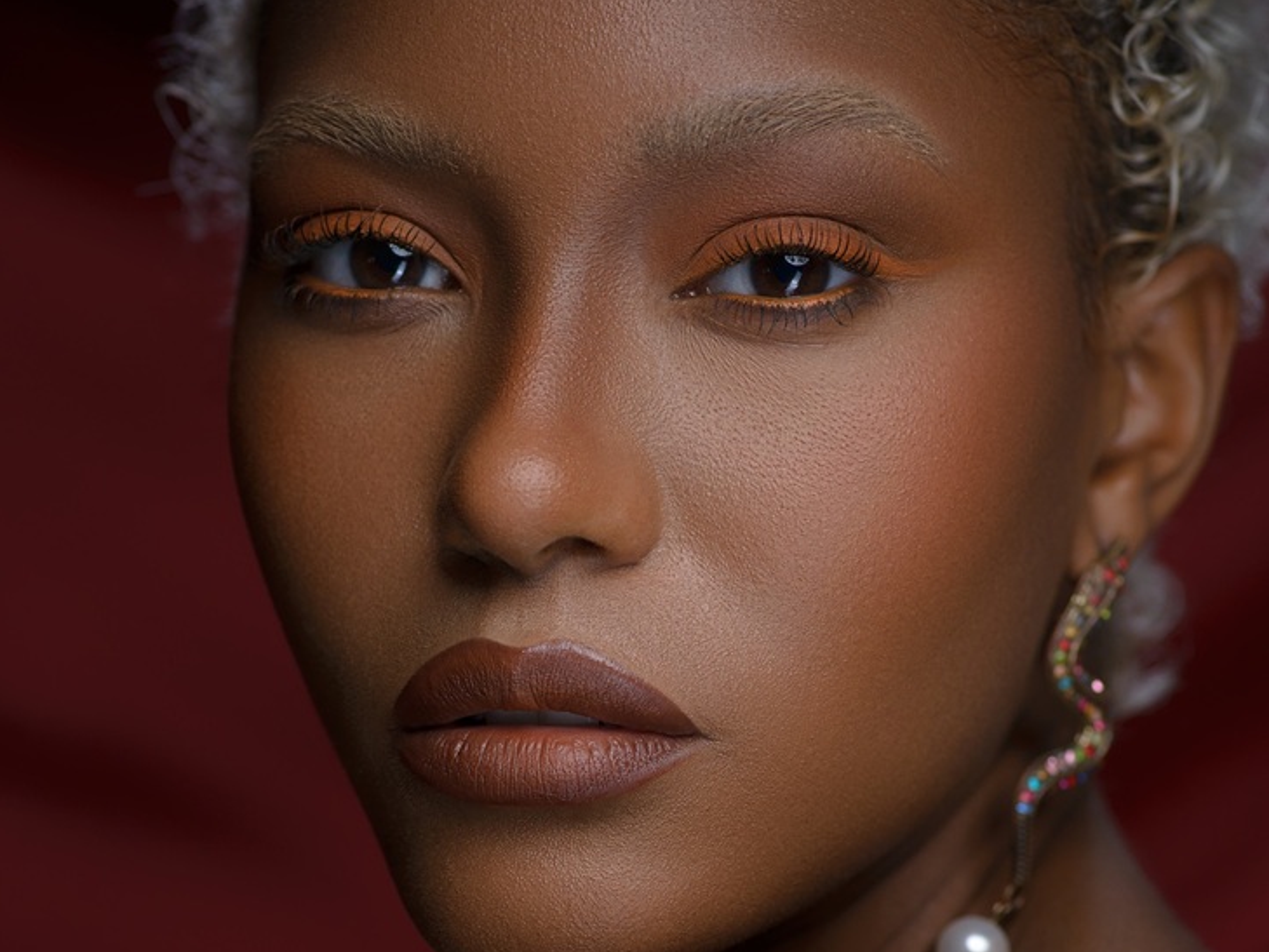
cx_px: 633
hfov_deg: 13.6
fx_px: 5316
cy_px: 588
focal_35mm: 145
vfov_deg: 10.2
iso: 200
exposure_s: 1/160
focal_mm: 100
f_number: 6.3
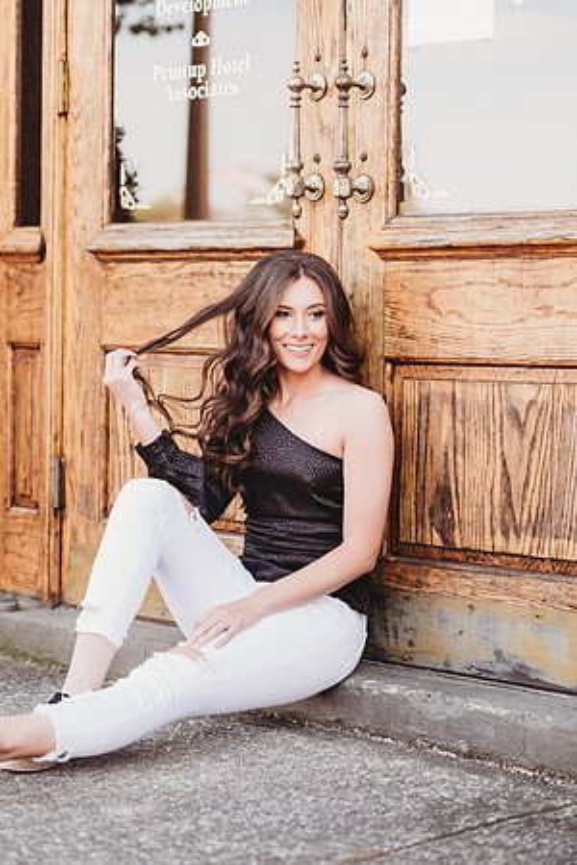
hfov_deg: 16.1
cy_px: 432
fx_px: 2043
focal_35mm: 85
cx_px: 288
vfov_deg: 23.9
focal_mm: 85
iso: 200
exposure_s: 1/250
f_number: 2.5
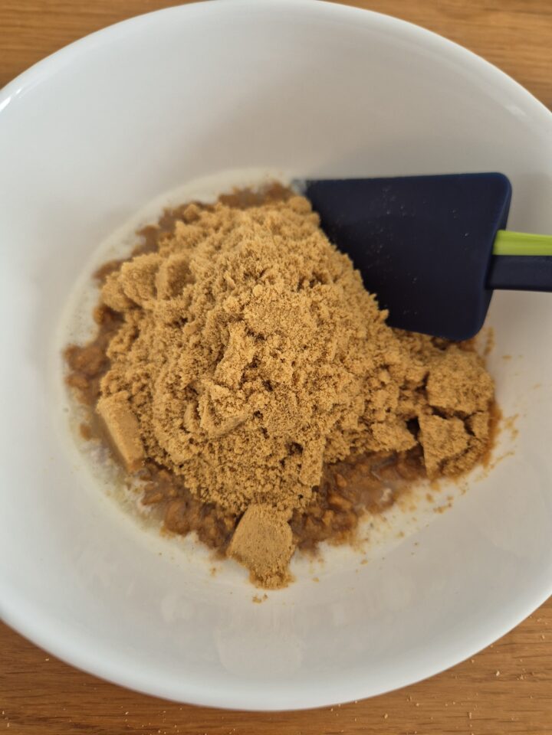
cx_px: 276
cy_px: 368
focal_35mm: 23
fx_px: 489
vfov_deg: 73.9
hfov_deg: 58.9
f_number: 1.8
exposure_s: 1/100
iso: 160
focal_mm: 5.4
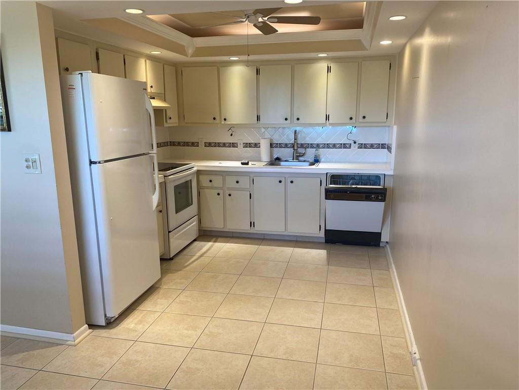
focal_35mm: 26
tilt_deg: -13.7
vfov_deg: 53.1
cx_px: 260
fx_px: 390
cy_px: 195
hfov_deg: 67.3
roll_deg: +1.0
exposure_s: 1/120
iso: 64
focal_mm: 4.25
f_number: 1.8
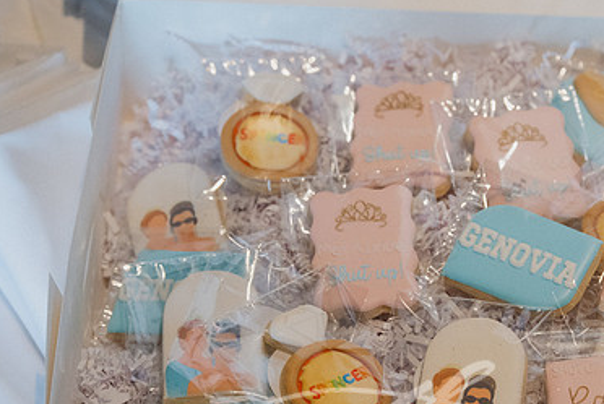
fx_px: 1831
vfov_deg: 12.6
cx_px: 401
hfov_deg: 18.7
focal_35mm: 109
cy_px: 269
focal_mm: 70
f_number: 4
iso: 2200
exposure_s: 1/320
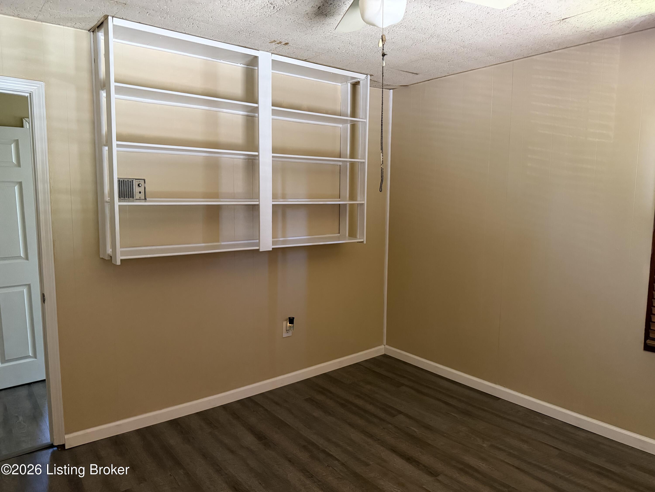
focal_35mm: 24
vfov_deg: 56.8
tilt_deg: -6.9
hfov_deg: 71.6
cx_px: 328
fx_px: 454
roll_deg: +0.3
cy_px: 246
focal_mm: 6.76
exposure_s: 1/40
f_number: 1.78
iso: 800
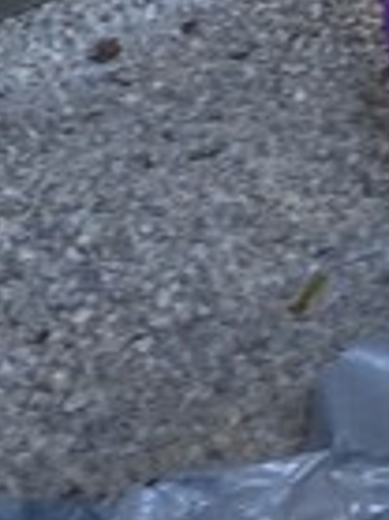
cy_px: -1066
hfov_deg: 8.0
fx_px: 2551
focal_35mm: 170
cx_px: 958
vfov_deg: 9.2
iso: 500
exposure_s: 1/12
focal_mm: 6.3
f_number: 1.7
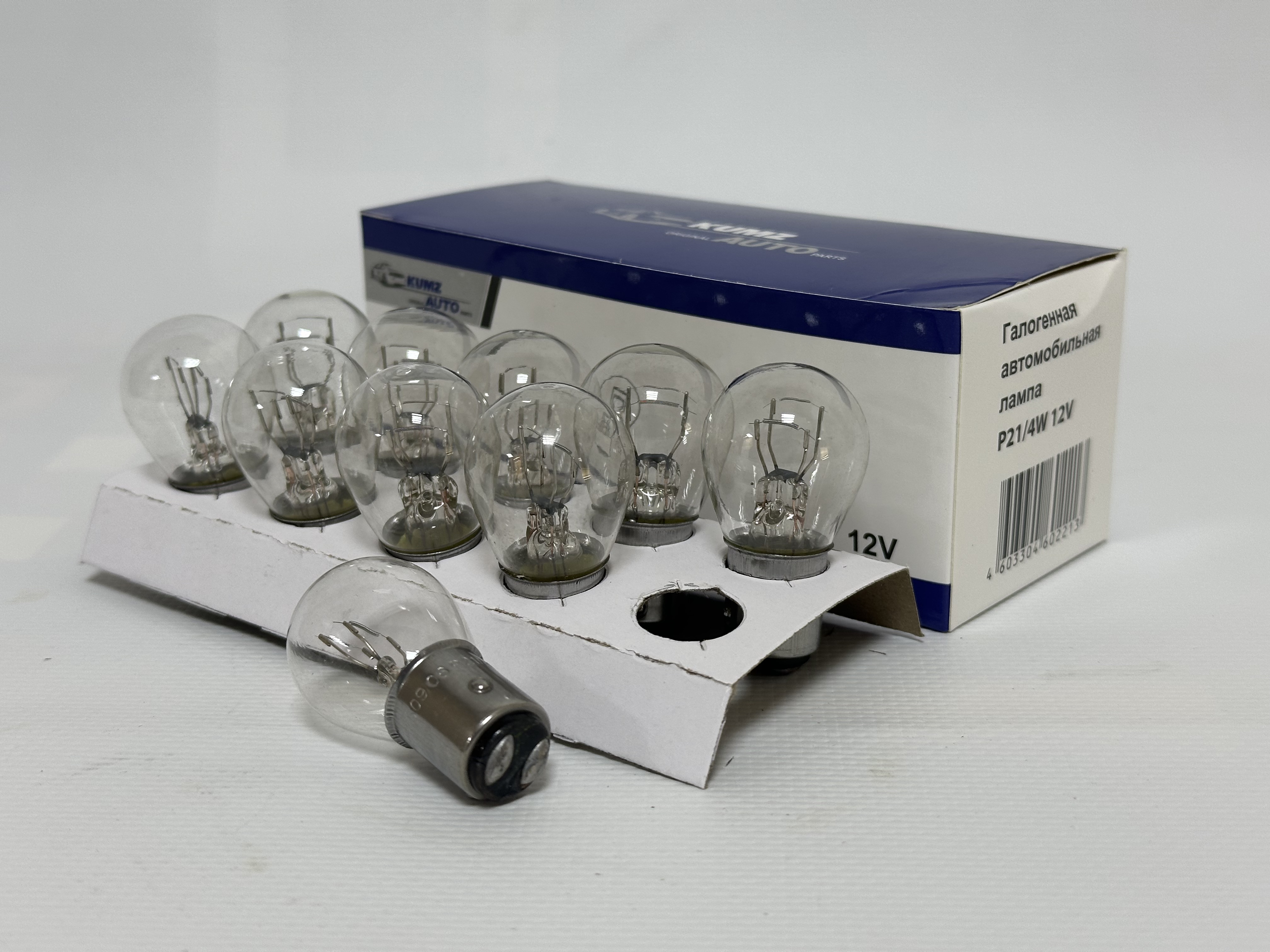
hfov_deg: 39.7
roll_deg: +1.5
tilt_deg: -18.4
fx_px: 1761
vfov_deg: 30.3
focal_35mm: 48
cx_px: 635
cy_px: 476
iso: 50
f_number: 1.78
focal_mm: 6.86
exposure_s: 1/129
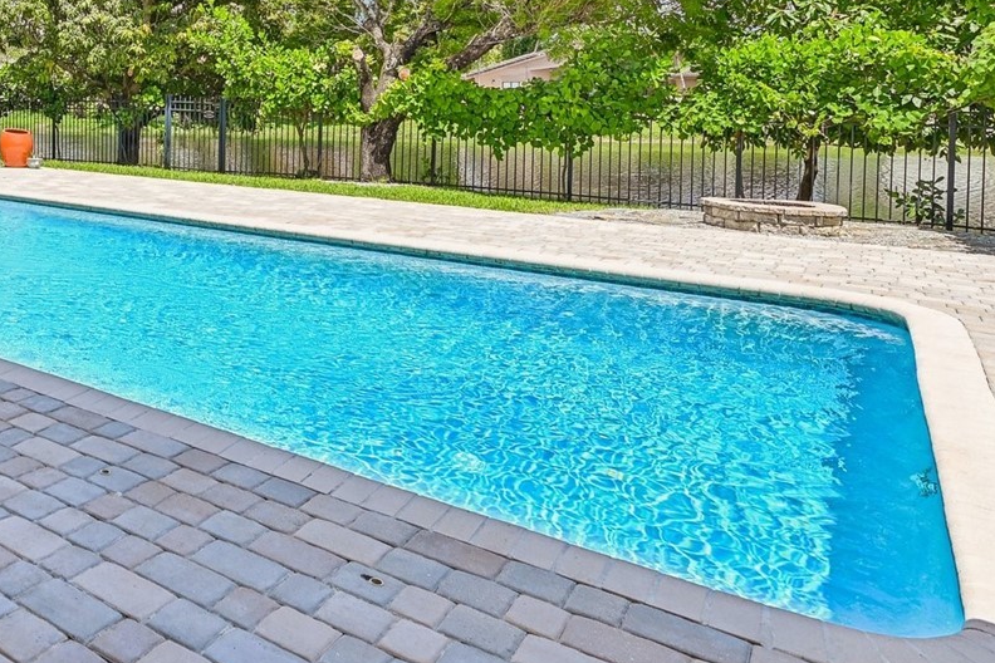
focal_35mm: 30
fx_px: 829
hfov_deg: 51.5
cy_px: 94
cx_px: 33
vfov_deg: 40.9
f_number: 7.1
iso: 100
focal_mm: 14
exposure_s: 1/200
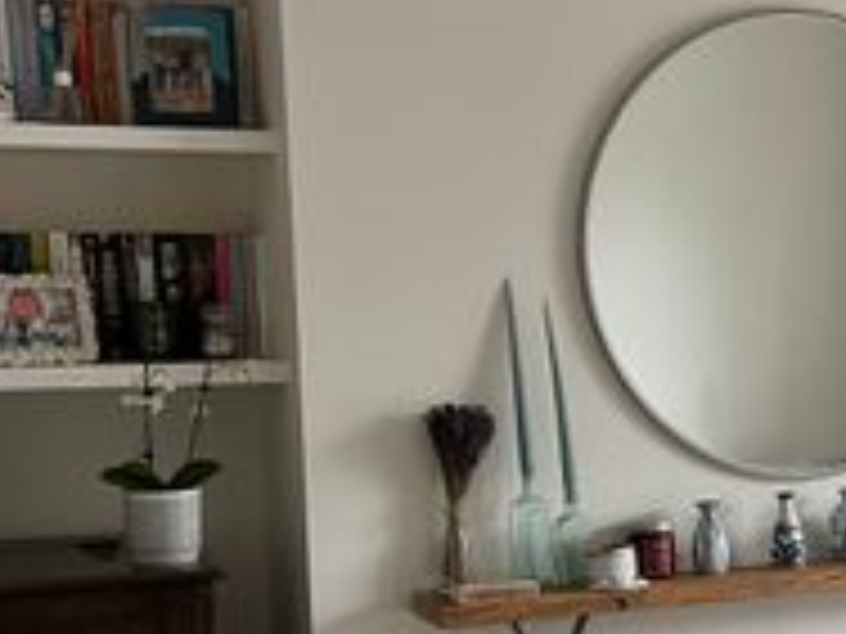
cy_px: 535
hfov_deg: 22.0
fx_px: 2028
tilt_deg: -9.4
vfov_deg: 17.6
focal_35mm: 83
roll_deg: -0.3
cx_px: 986
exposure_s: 1/60
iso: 125
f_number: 1.6
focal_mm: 5.1
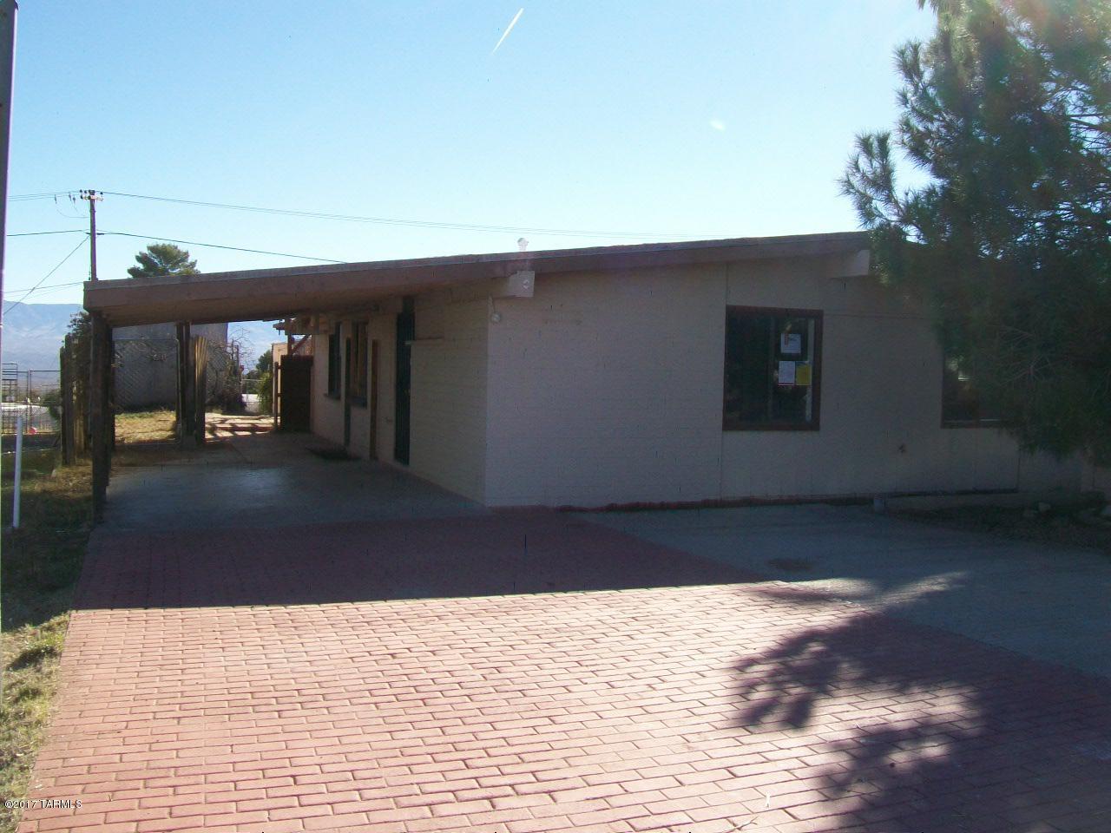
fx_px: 1091
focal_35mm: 34
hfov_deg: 54.0
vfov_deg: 41.8
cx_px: 556
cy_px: 416
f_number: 4.9
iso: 64
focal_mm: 6.1
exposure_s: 1/320
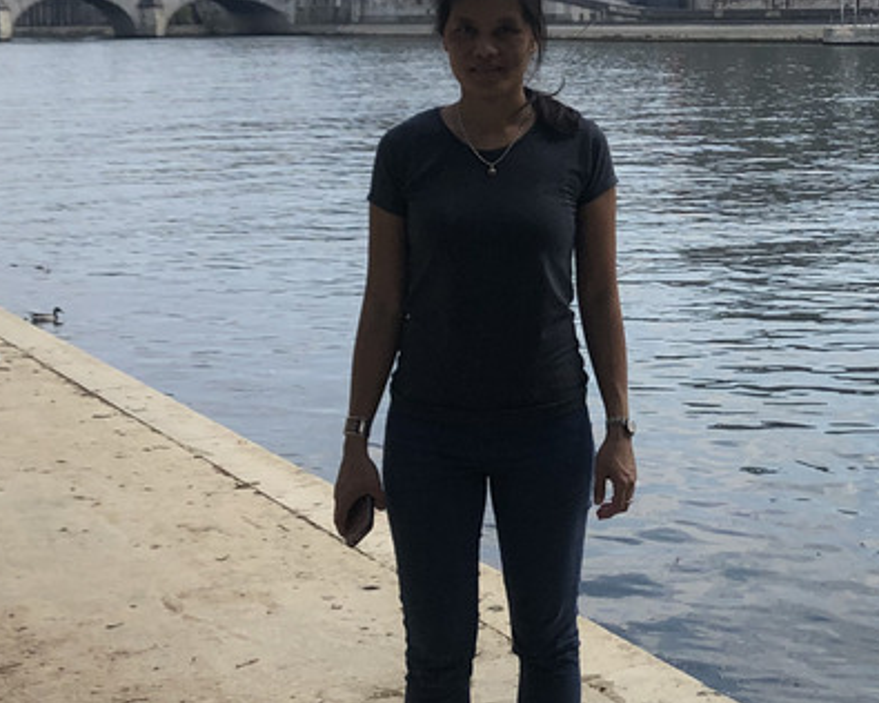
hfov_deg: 22.4
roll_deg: +1.8
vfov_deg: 18.3
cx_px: 803
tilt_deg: -3.0
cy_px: 122
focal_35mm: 83
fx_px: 2159
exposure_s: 1/1869
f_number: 1.8
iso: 20
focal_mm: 4
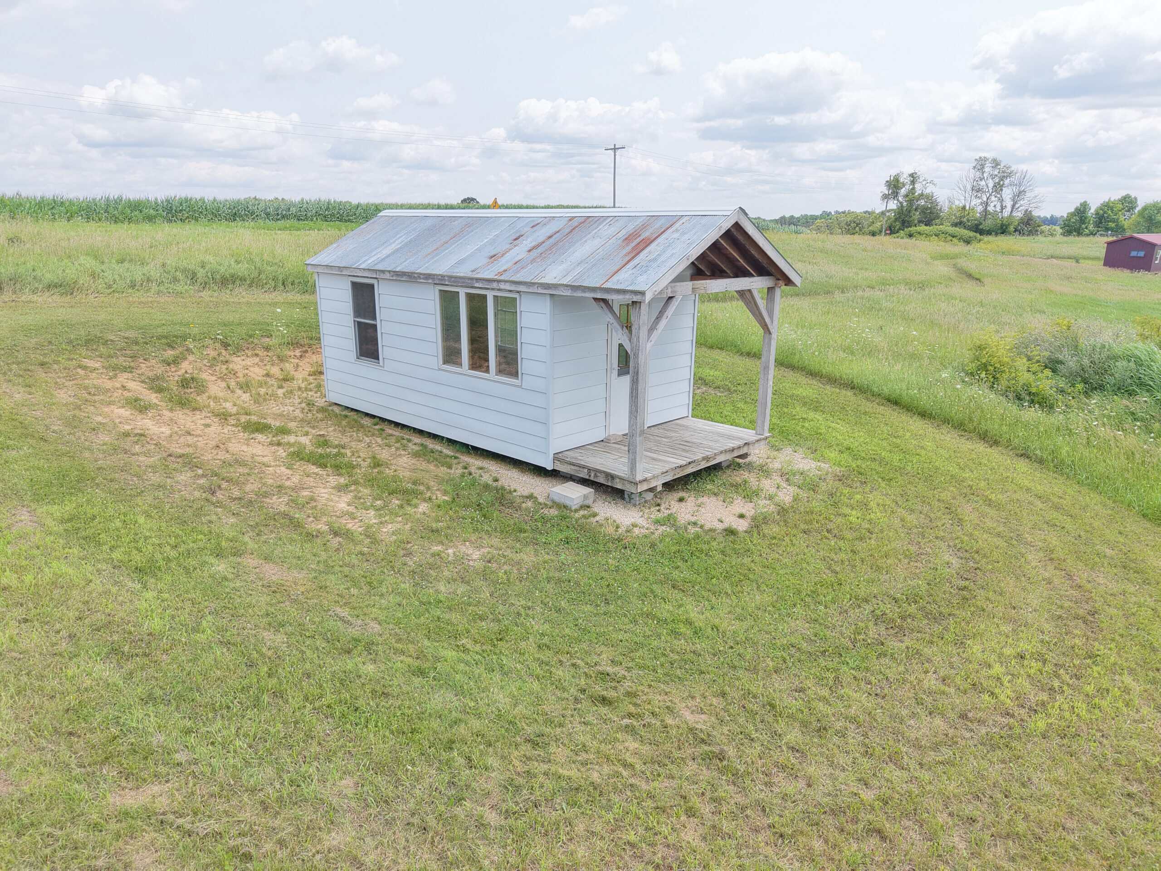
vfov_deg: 56.8
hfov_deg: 71.6
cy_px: 436
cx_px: 580
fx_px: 805
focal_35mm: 24
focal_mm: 8.67
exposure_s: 1/2500
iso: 410
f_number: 1.8
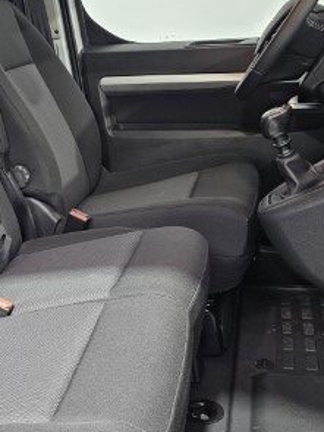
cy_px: 228
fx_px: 623
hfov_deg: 27.5
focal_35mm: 50
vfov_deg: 38.1
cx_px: 0
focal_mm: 6.3
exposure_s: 1/100
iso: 640
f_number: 1.7
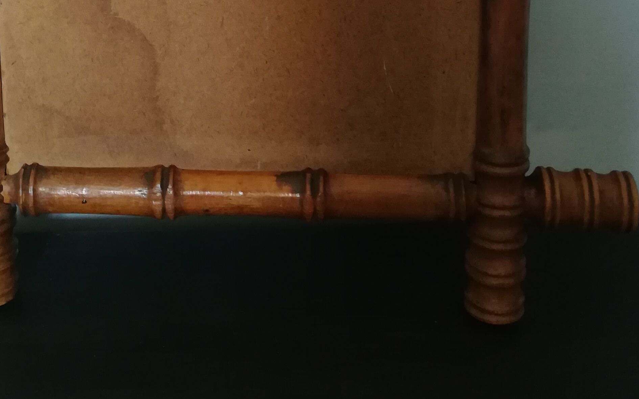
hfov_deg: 35.0
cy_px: -173
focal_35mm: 58
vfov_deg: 19.8
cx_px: 249
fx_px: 1010
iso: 320
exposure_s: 1/33.3
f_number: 2.2
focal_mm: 3.83
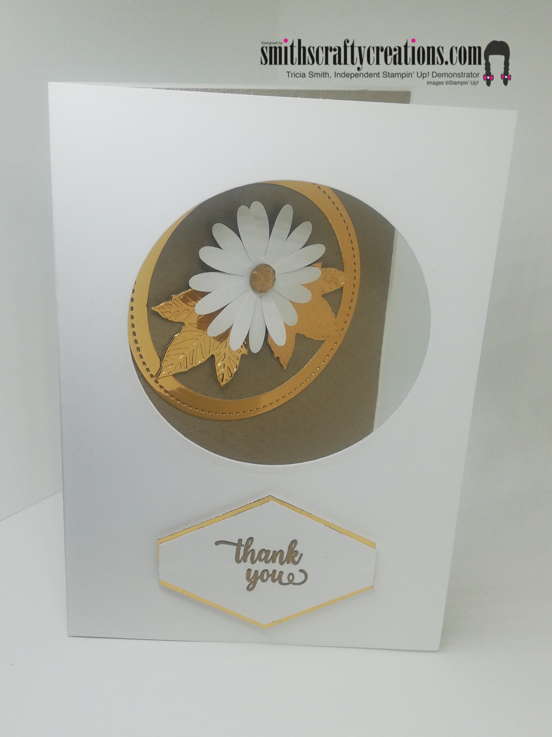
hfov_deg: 36.0
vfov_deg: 46.8
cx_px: 276
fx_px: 850
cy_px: 368
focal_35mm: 40
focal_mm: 3.81
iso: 50
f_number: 2.2
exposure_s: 1/123
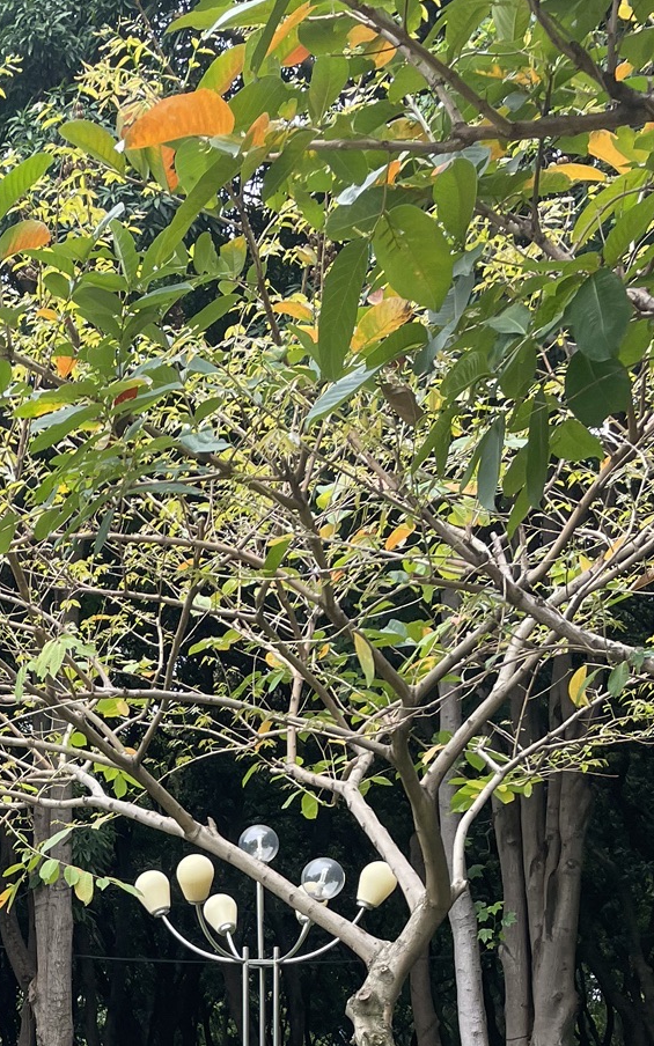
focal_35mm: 61
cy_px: 1095
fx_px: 1740
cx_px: -71
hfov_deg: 20.3
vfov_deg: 30.6
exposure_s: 1/121
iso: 40
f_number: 1.6
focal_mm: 4.2
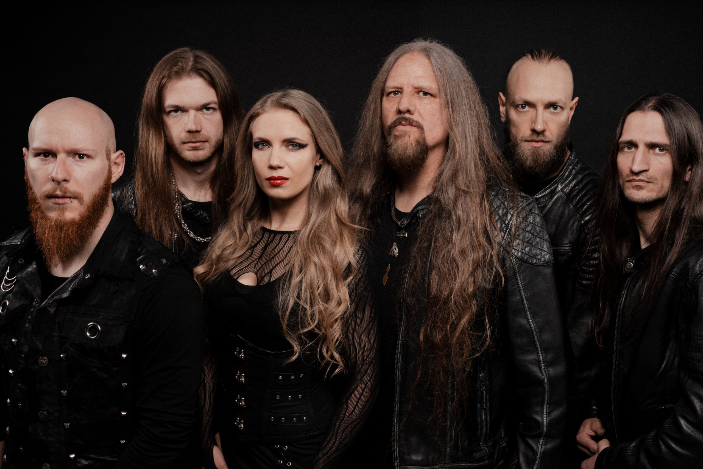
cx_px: 352
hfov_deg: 51.0
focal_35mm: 38
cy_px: 234
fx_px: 736
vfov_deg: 35.3
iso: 125
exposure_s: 1/160
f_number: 14
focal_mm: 37.7
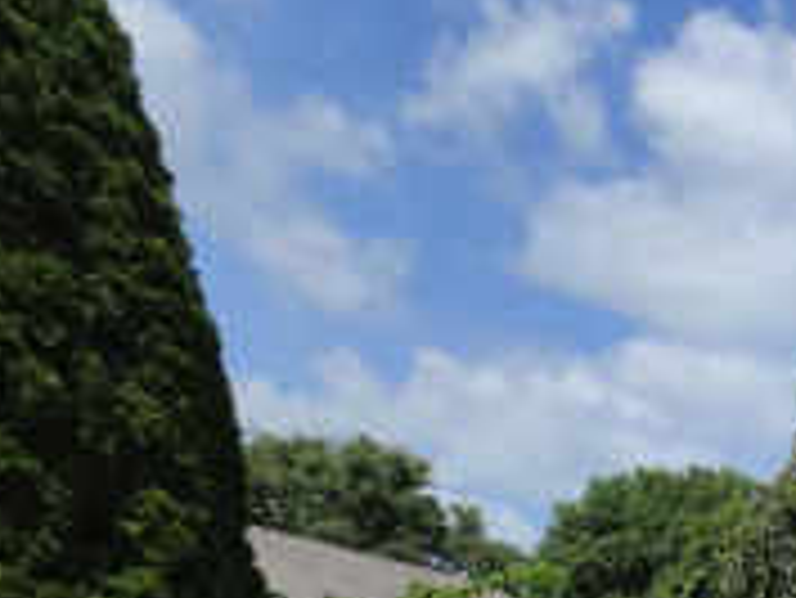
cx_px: 1428
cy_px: 1003
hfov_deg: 22.4
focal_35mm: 49
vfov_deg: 21.9
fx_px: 1128
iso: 100
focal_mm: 2.2
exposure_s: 1/4187
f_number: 2.2
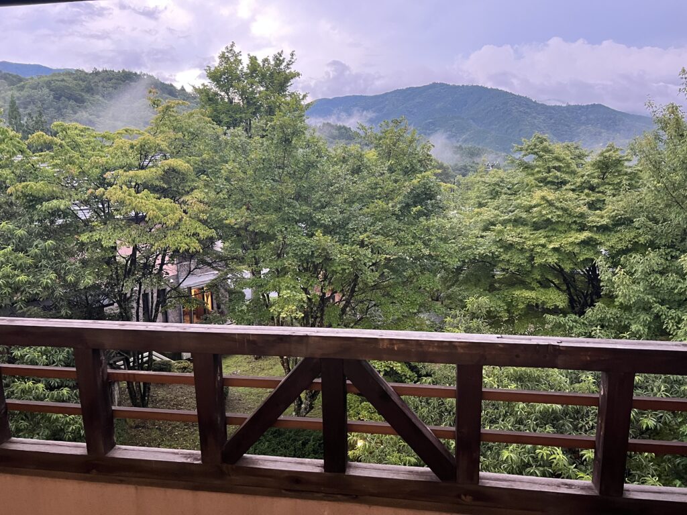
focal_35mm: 26
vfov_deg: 53.1
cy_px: 258
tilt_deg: -10.9
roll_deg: +1.0
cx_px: 344
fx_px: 516
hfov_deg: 67.3
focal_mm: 5.7
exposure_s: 1/60
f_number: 1.5
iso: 400
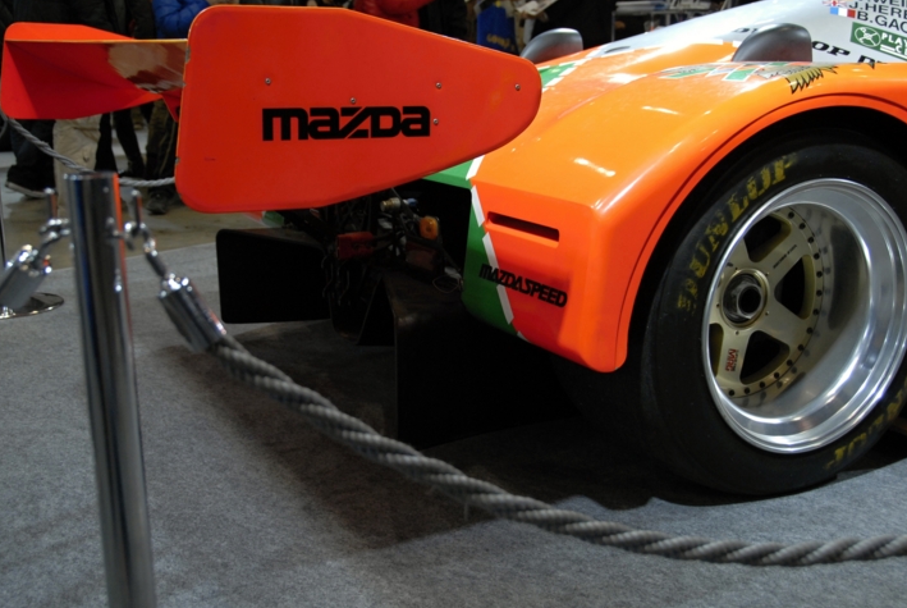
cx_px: 426
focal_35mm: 44
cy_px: 306
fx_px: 1110
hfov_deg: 44.4
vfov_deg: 30.6
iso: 400
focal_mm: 26
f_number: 4
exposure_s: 1/60
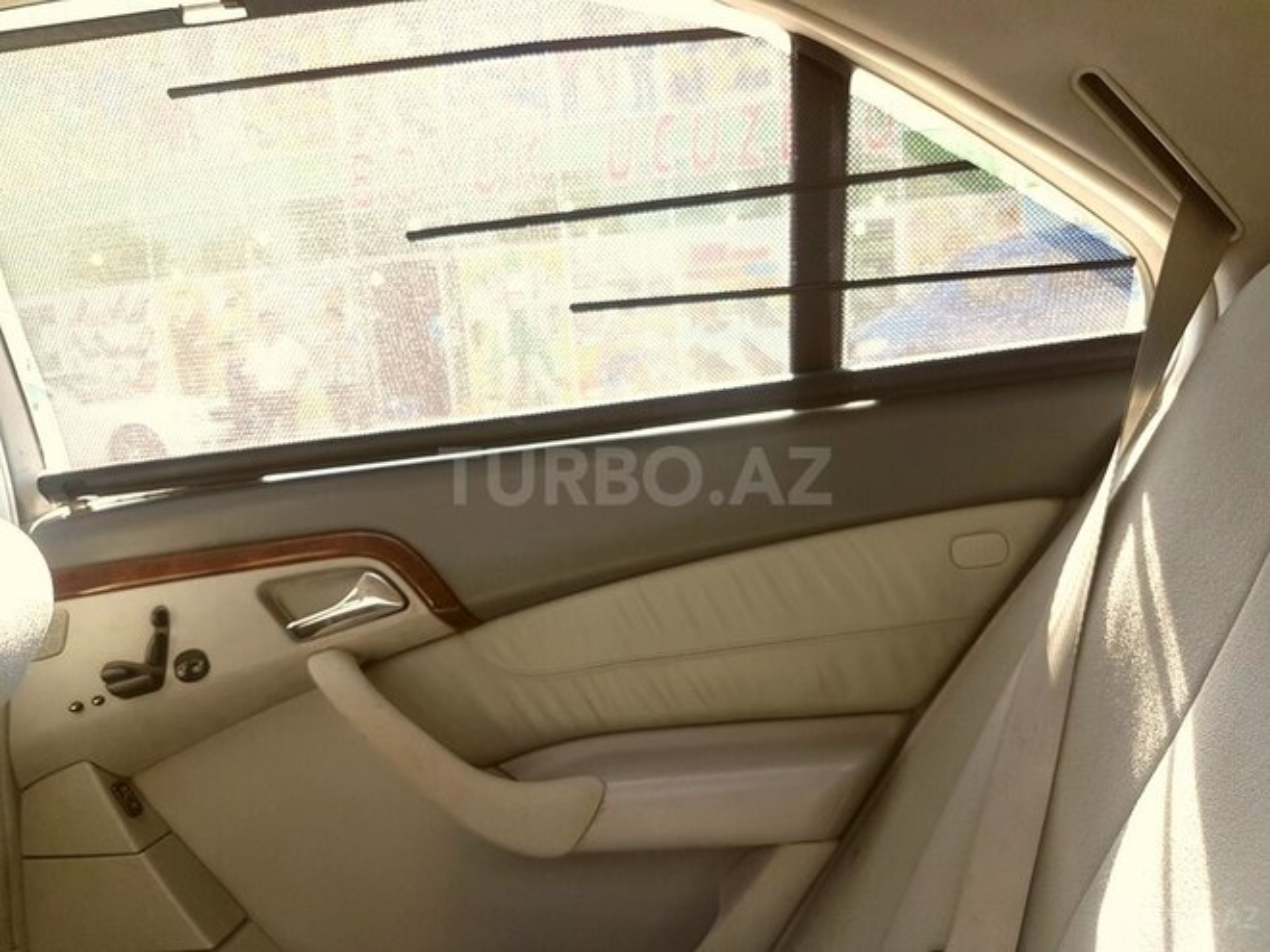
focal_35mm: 26
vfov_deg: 53.1
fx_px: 954
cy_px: 476
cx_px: 635
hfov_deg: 67.3
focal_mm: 4.2
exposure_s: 1/118
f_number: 1.7
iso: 40
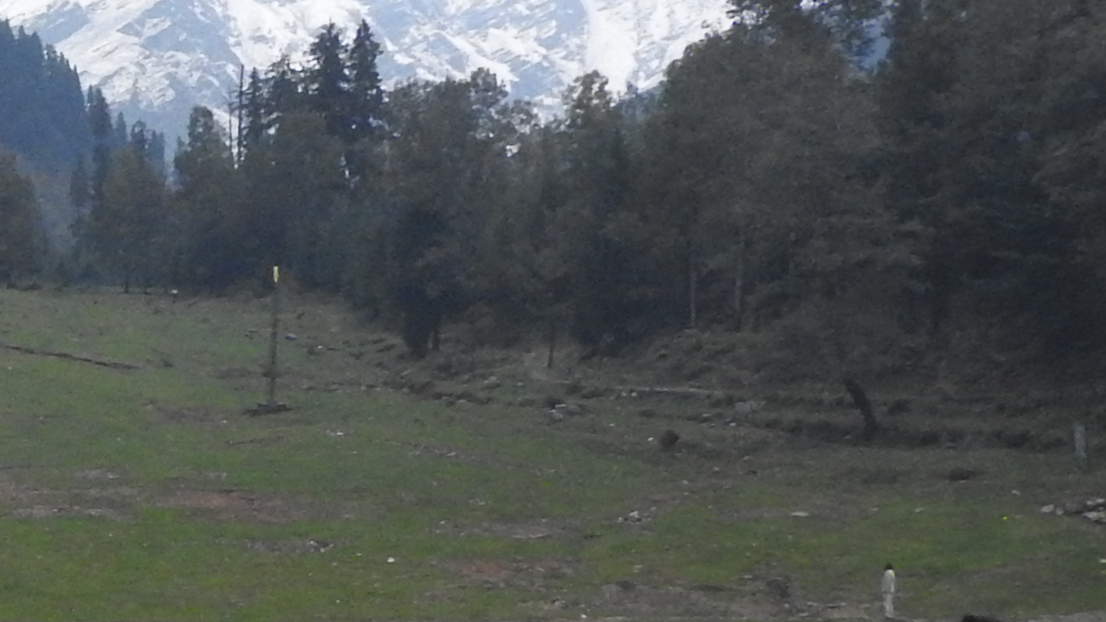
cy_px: 616
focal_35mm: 100
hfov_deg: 18.5
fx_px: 2933
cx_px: -629
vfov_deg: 12.0
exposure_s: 1/15
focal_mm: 5
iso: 400
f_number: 3.5
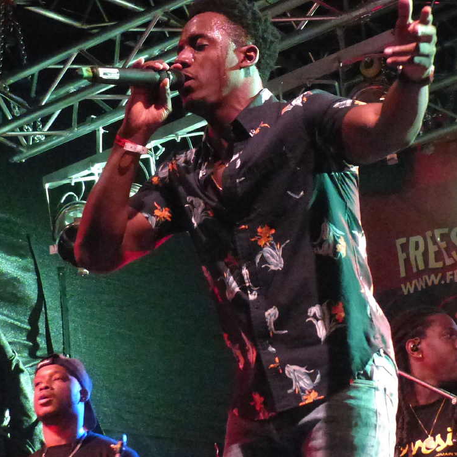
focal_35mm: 82
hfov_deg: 21.1
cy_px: 180
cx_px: 228
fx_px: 1225
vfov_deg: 21.1
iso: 1600
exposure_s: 1/60
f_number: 2.8
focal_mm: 12.5
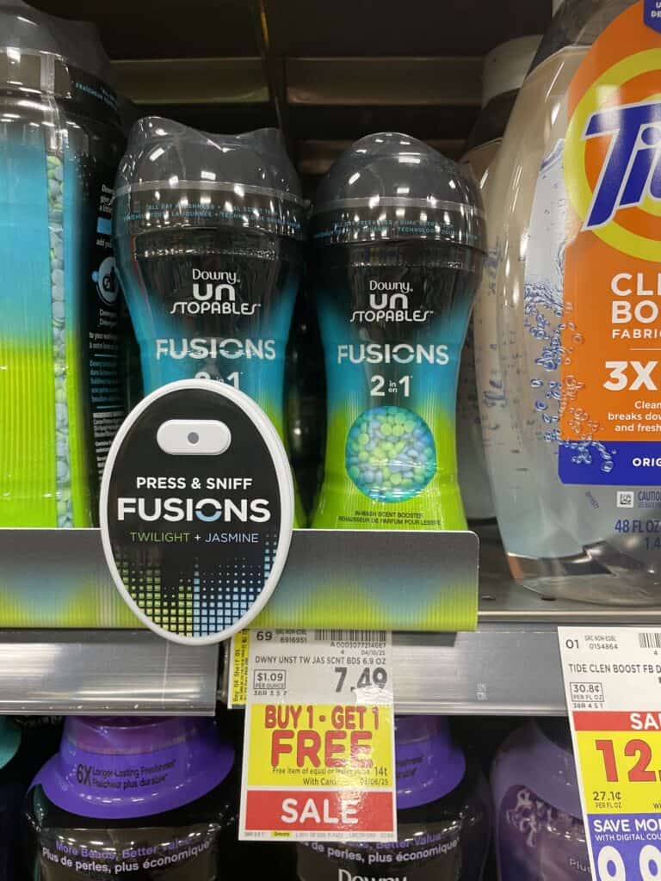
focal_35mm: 26
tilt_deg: -5.1
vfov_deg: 67.3
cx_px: 330
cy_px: 440
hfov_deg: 53.1
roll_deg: +1.3
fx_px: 662
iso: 100
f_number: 1.6
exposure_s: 1/61
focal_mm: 4.2
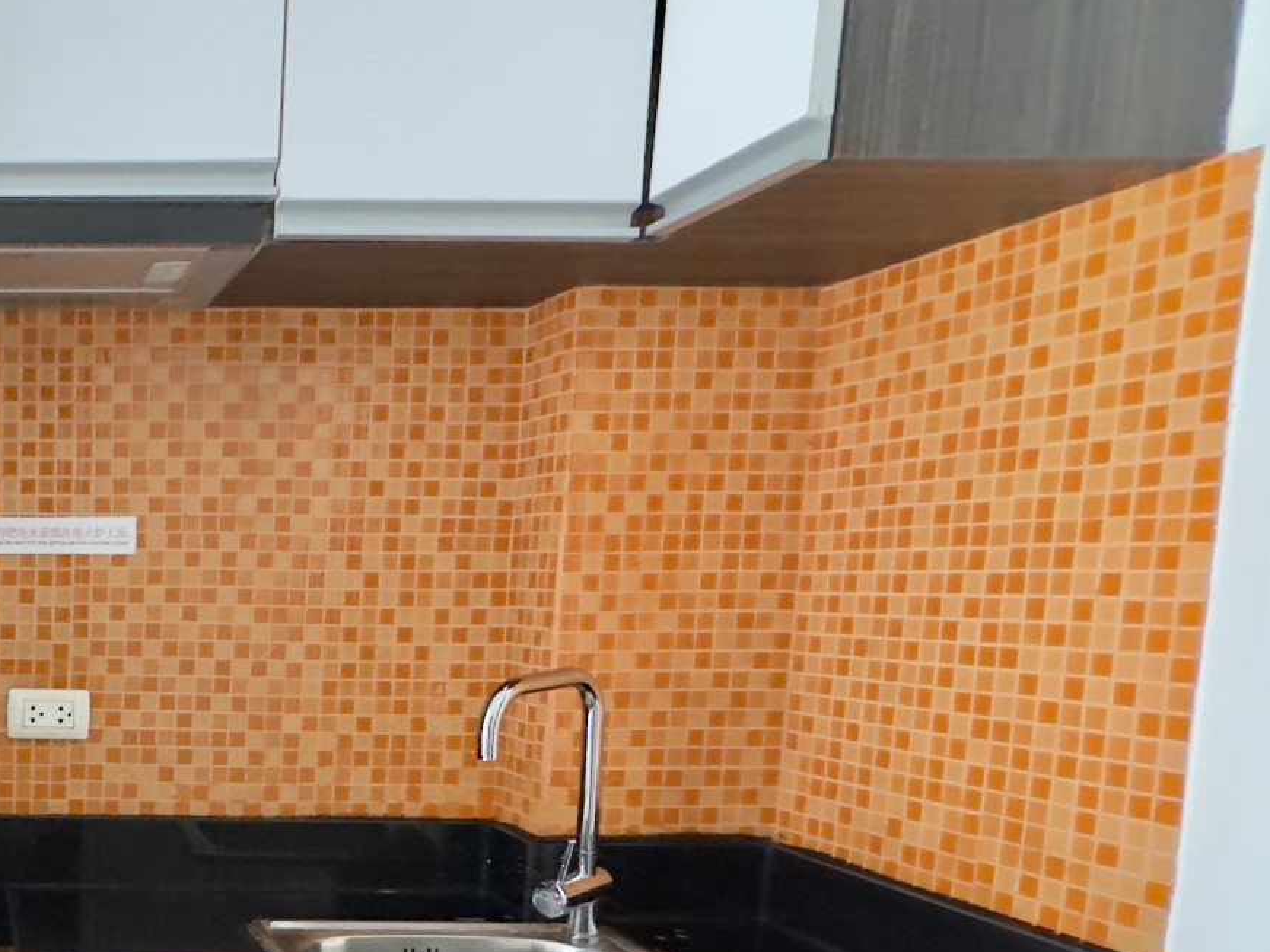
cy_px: 719
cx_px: -74
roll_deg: -0.6
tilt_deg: -6.2
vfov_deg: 41.6
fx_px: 1211
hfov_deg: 44.5
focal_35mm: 33
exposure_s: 1/37
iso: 1600
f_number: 2.2
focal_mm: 2.22
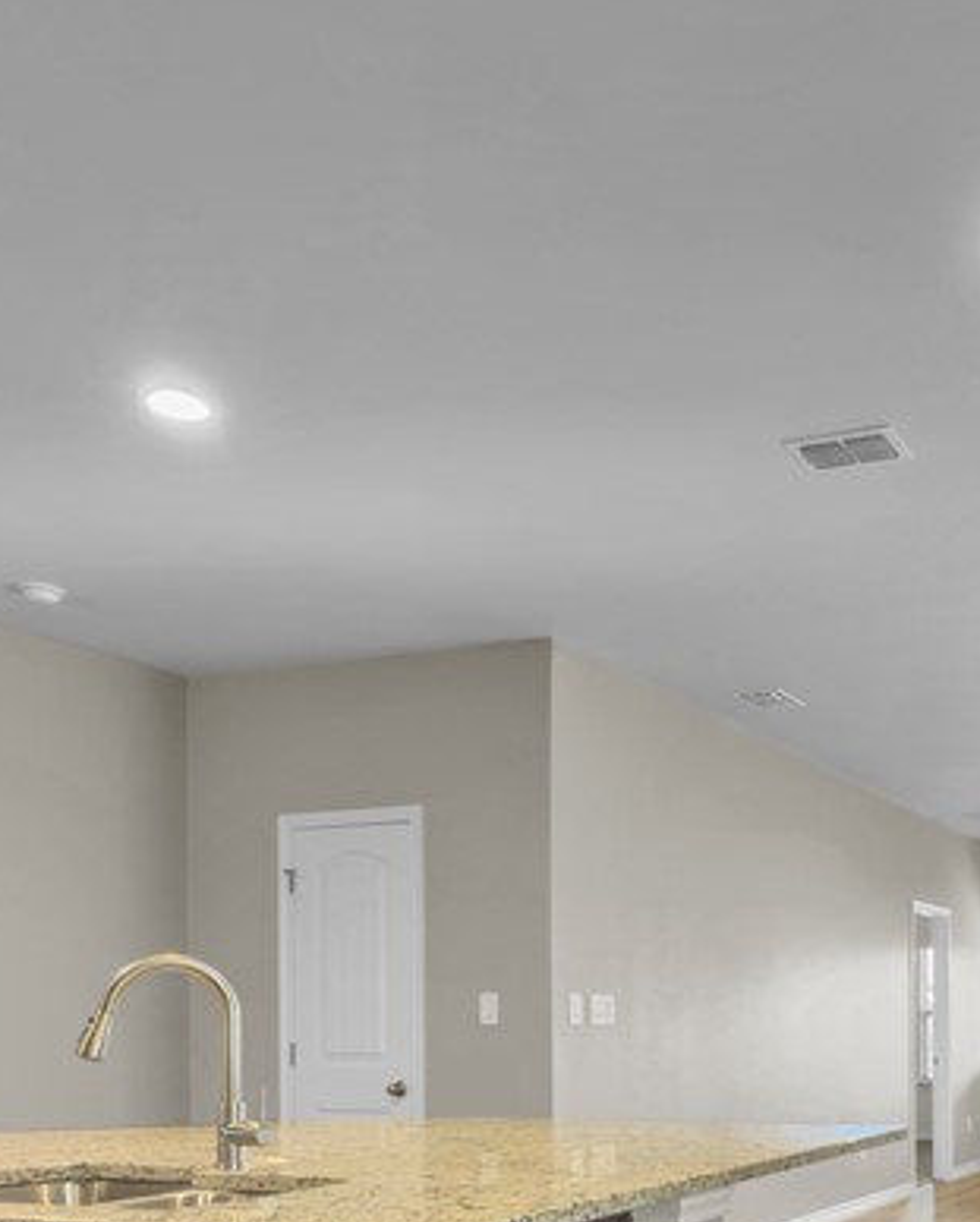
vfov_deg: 46.6
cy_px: 1038
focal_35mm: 36
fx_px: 1304
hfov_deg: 37.6
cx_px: 934
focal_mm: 2.22
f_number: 2.2
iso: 100
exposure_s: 1/30
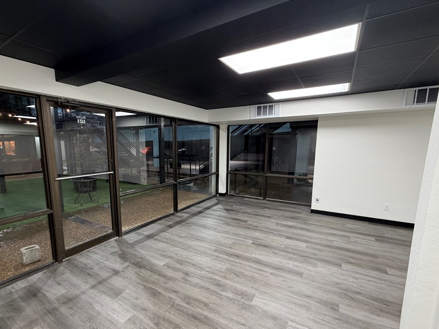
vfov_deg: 74.6
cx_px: 197
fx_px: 216
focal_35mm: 17
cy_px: 178
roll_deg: -0.2
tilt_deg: -8.0
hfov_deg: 90.7
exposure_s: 1/60
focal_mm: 2.22
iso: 200
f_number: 2.2
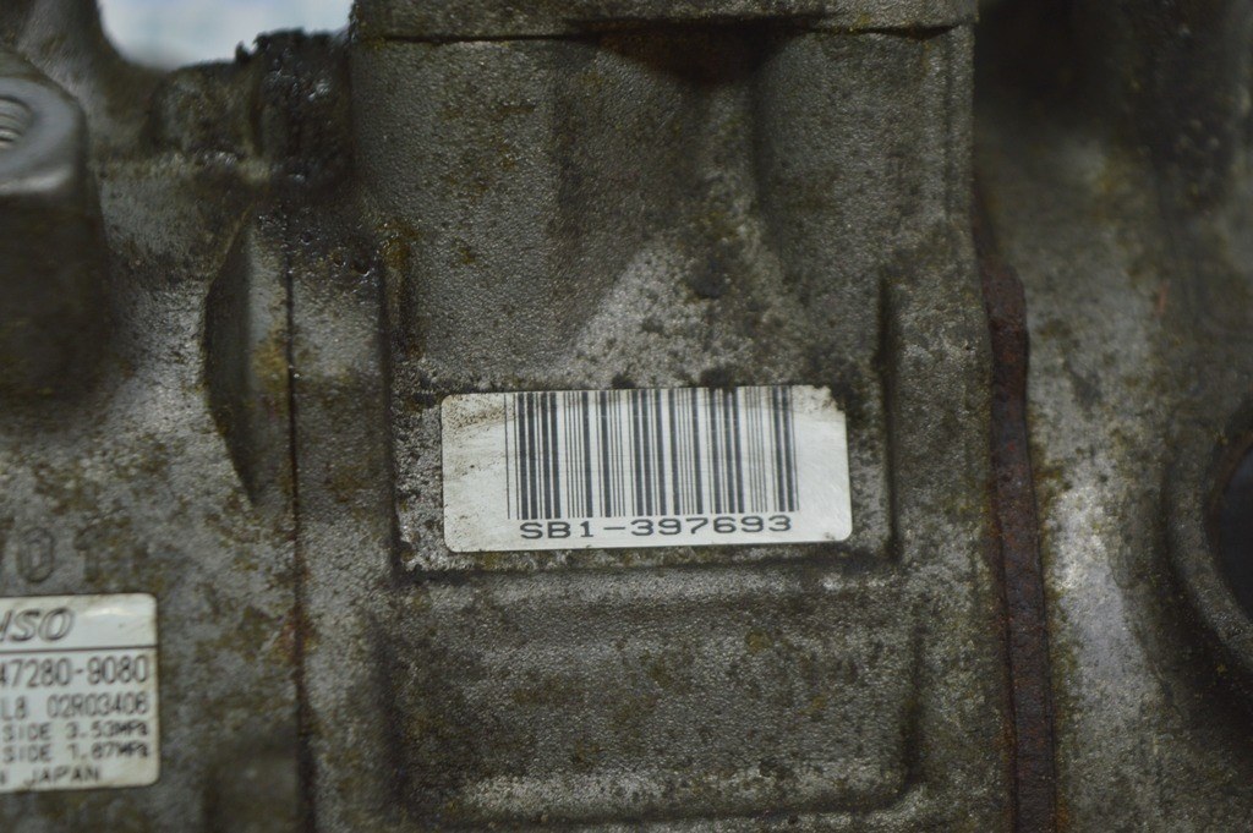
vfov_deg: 16.5
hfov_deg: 24.6
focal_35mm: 82
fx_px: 2869
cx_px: 626
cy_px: 416
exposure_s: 1/50
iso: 400
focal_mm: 55
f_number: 5.6
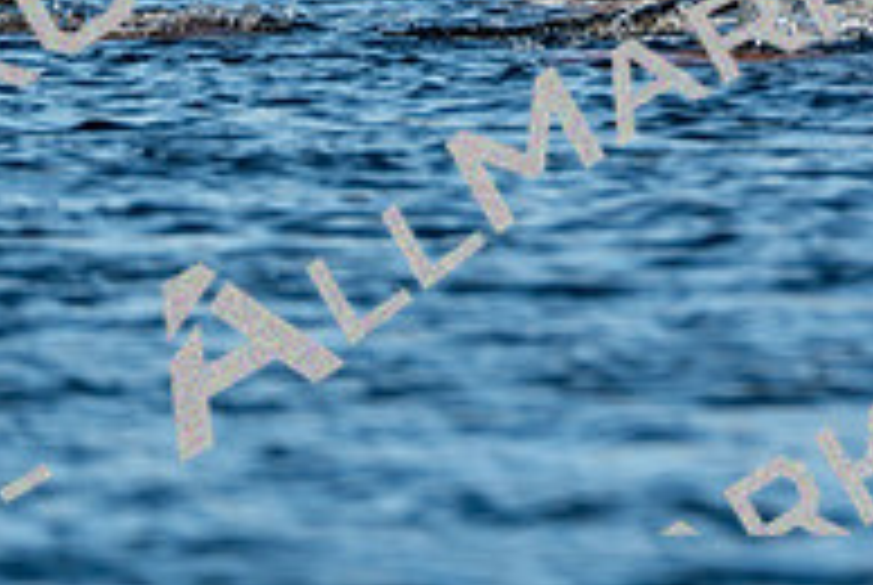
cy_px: -236
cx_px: 1076
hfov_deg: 1.1
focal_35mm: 1792
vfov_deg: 0.8
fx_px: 43522
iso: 400
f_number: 6.3
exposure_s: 1/2000
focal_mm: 600
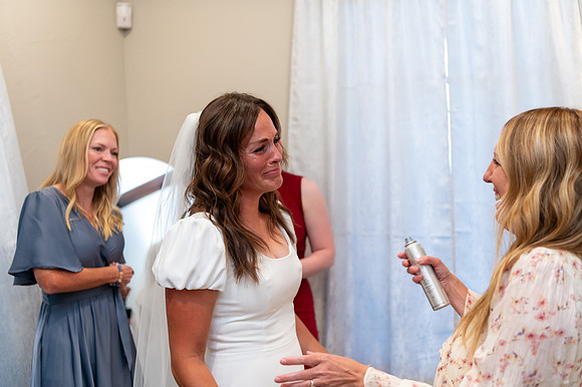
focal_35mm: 42
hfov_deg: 46.4
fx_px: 679
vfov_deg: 31.9
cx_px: 291
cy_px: 194
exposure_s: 1/250
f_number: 2.8
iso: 2500
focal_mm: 42
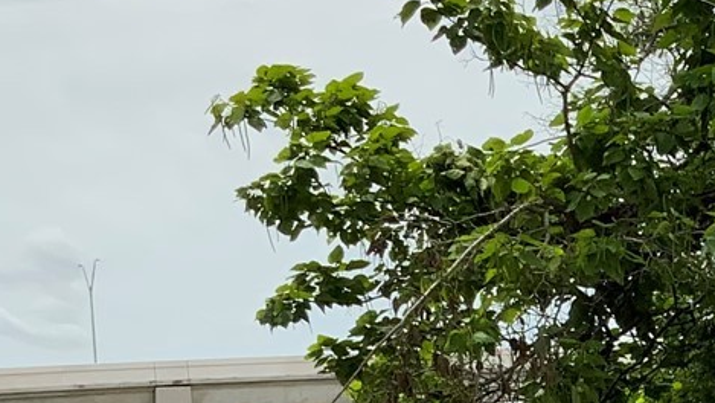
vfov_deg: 8.6
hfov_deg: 14.8
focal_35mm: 138
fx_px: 2617
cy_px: 637
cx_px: 960
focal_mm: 3
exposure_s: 1/1912
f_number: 1.8
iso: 16
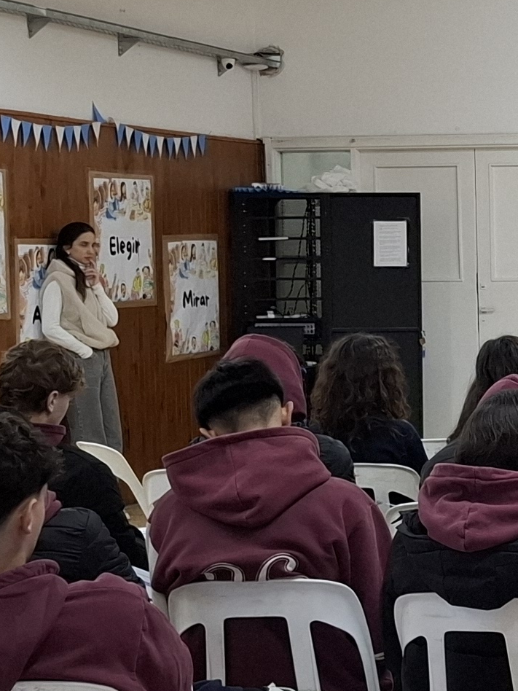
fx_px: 1975
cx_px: 932
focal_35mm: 99
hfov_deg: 13.4
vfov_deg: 19.8
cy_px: 335
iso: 250
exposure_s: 1/50
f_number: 1.8
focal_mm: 5.54
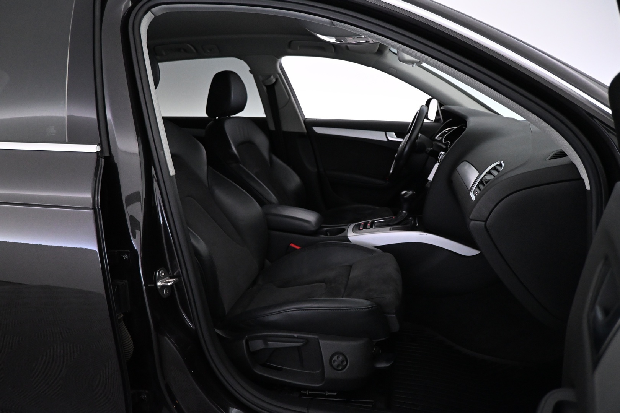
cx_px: 310
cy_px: 206
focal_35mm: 24
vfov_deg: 53.1
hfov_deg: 73.7
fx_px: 413
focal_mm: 16
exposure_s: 1/100
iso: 3200
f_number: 3.5
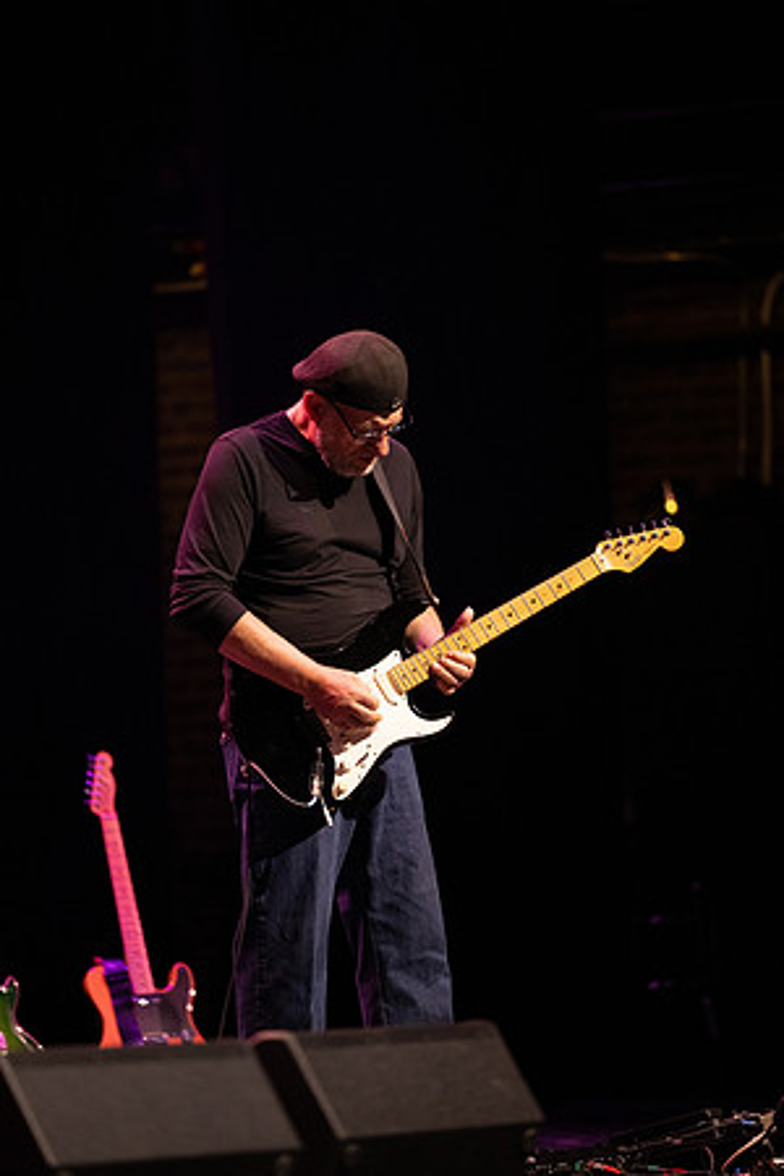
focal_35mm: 200
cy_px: 588
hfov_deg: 6.9
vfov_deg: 10.3
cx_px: 392
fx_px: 6533
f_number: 2.8
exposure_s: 1/320
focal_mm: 200
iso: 3200
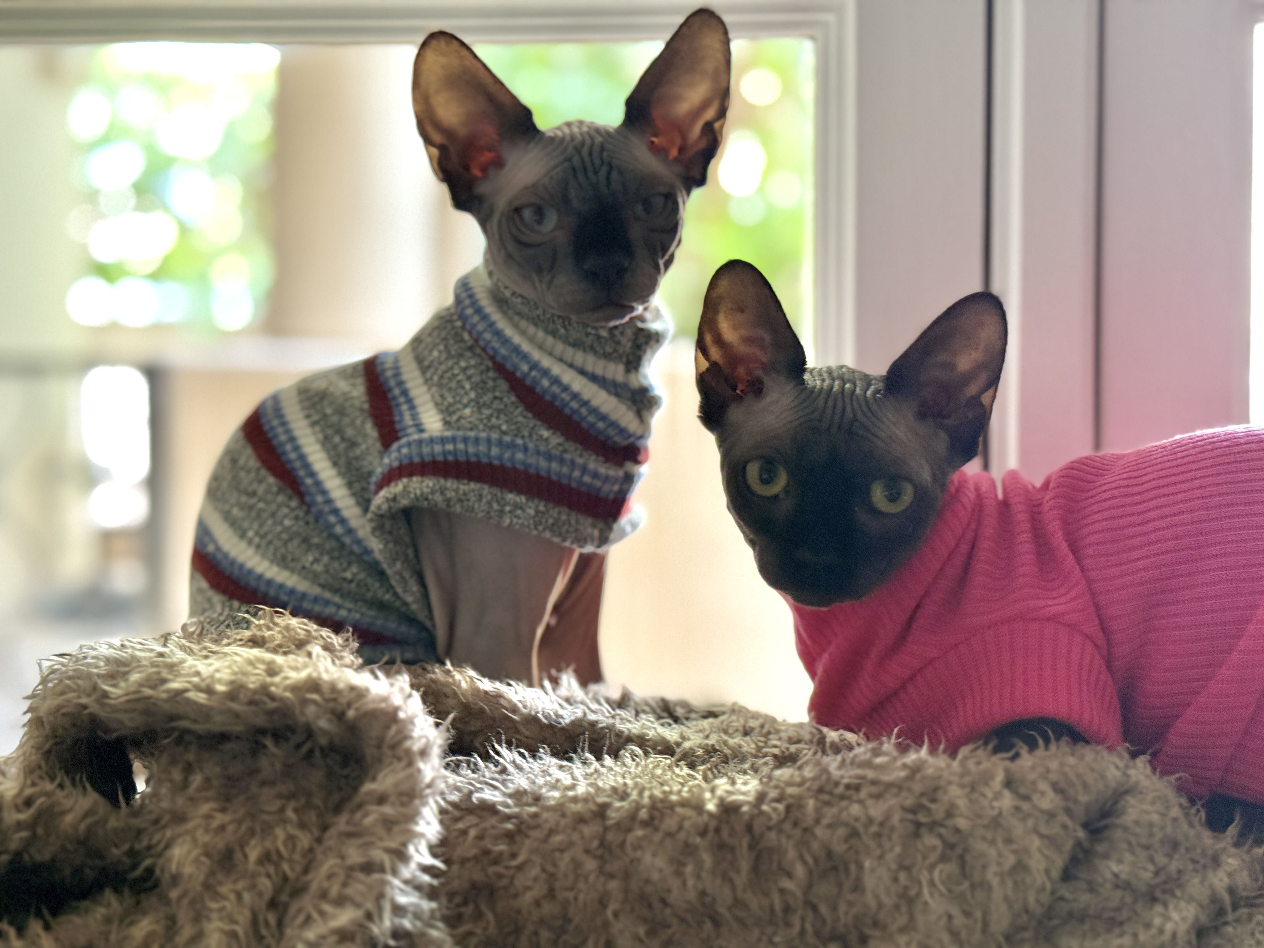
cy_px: 474
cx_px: 632
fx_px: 1753
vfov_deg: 30.3
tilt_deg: +0.0
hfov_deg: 39.7
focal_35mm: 48
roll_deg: -0.2
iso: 250
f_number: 1.78
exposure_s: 1/47
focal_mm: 6.76
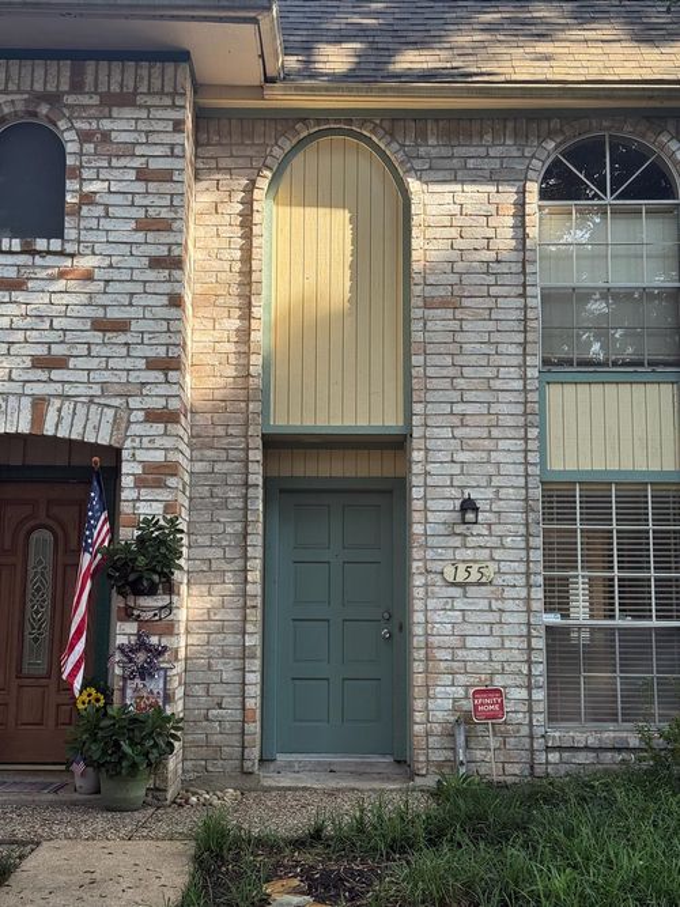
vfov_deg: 39.7
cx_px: 340
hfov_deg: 30.3
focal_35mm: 48
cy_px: 454
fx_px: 1258
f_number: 1.78
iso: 80
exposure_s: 1/366
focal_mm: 6.76
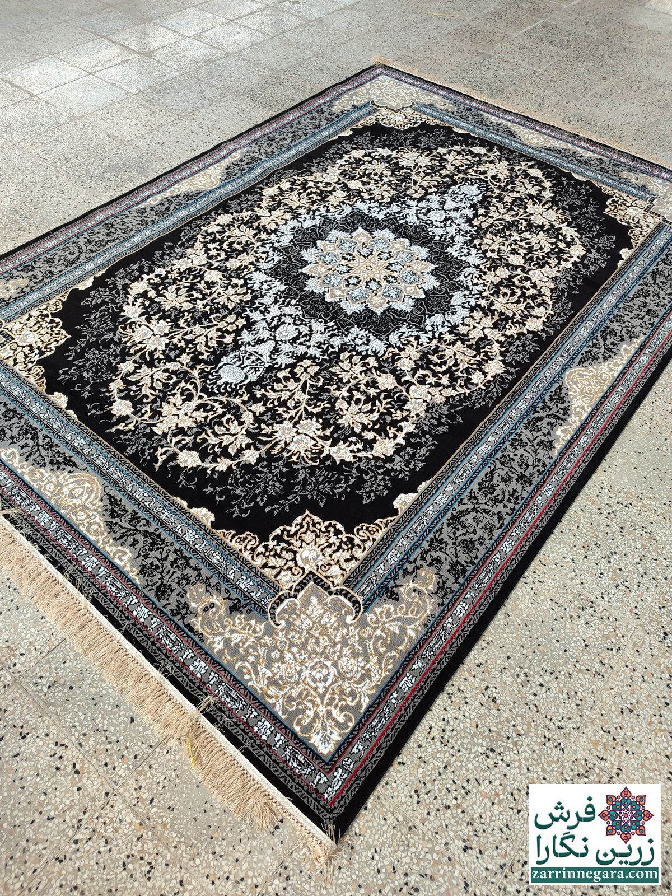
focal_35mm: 25
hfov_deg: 54.9
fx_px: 647
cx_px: 336
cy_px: 448
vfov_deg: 69.4
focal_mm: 5.95
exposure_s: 1/100
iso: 186
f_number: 1.89
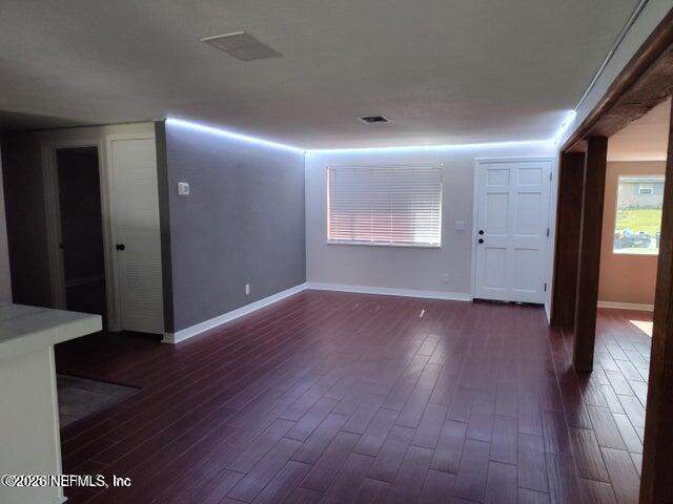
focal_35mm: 23
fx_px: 447
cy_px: 252
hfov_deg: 73.9
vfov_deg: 58.9
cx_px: 336
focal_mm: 5.56
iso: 1119
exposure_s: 1/120
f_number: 1.8
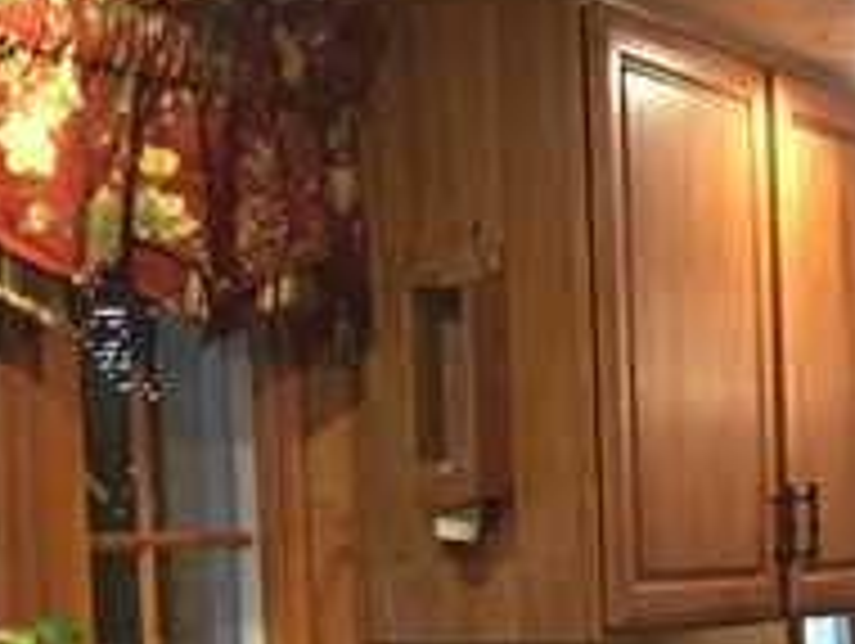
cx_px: 1404
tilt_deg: -2.5
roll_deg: +0.4
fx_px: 3017
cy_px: 779
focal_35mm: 122
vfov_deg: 11.9
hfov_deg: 14.6
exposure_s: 1/10
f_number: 2.2
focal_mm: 4.15
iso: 80
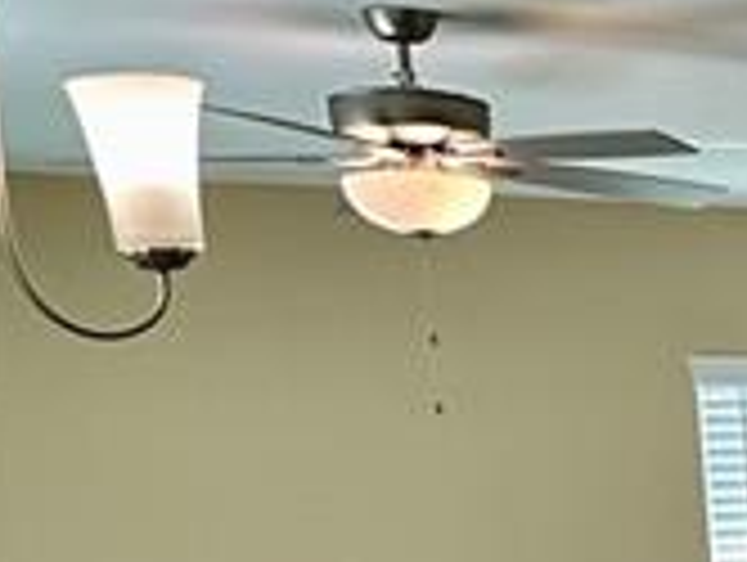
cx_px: 2277
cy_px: 1061
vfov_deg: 9.5
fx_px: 3198
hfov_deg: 9.9
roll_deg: +1.6
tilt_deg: -7.2
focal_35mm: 148
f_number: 1.78
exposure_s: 1/120
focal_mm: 6.86
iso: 80
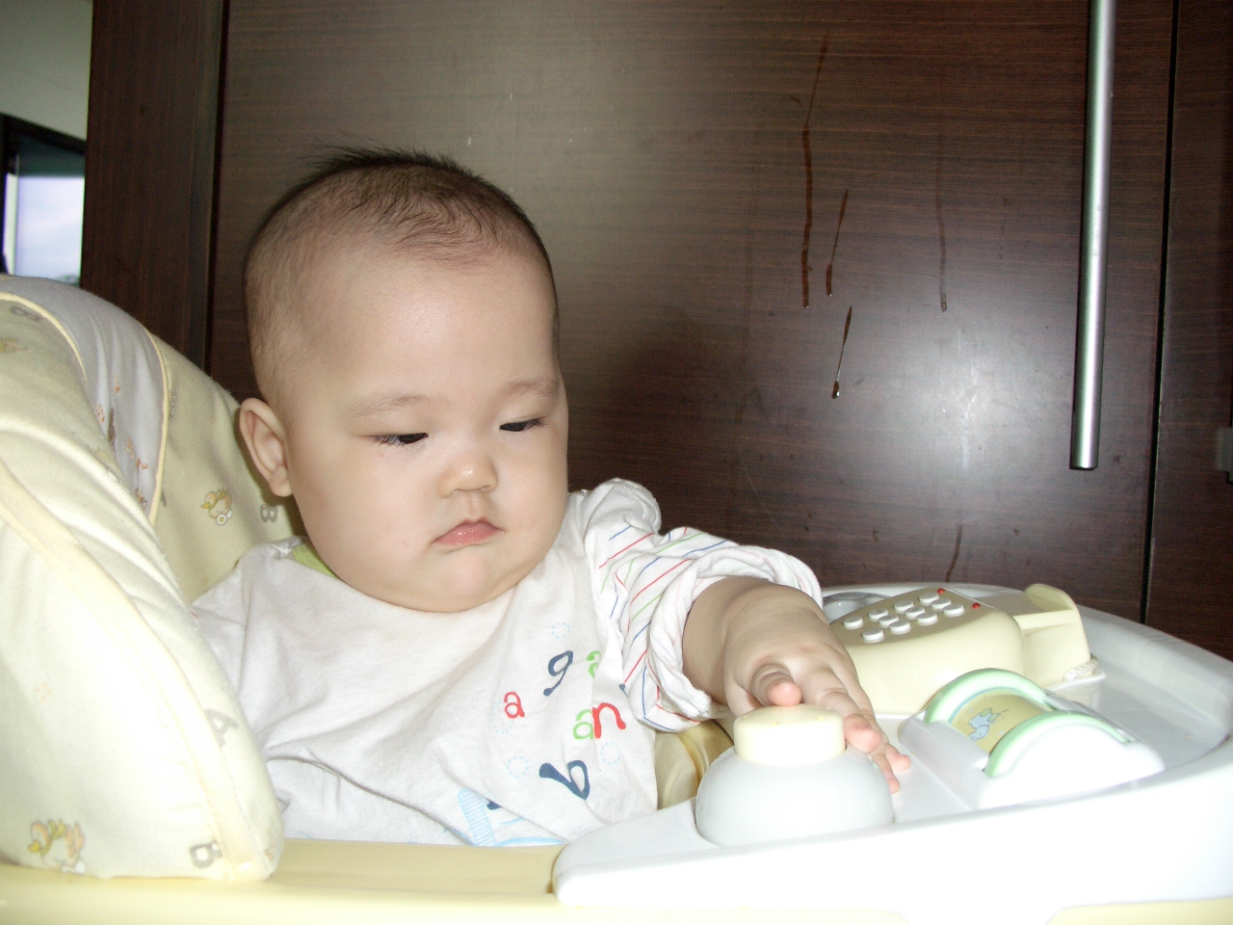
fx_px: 1175
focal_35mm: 33
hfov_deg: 55.4
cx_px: 616
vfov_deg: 42.9
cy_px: 462
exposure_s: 1/60
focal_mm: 7.1
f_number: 2.8
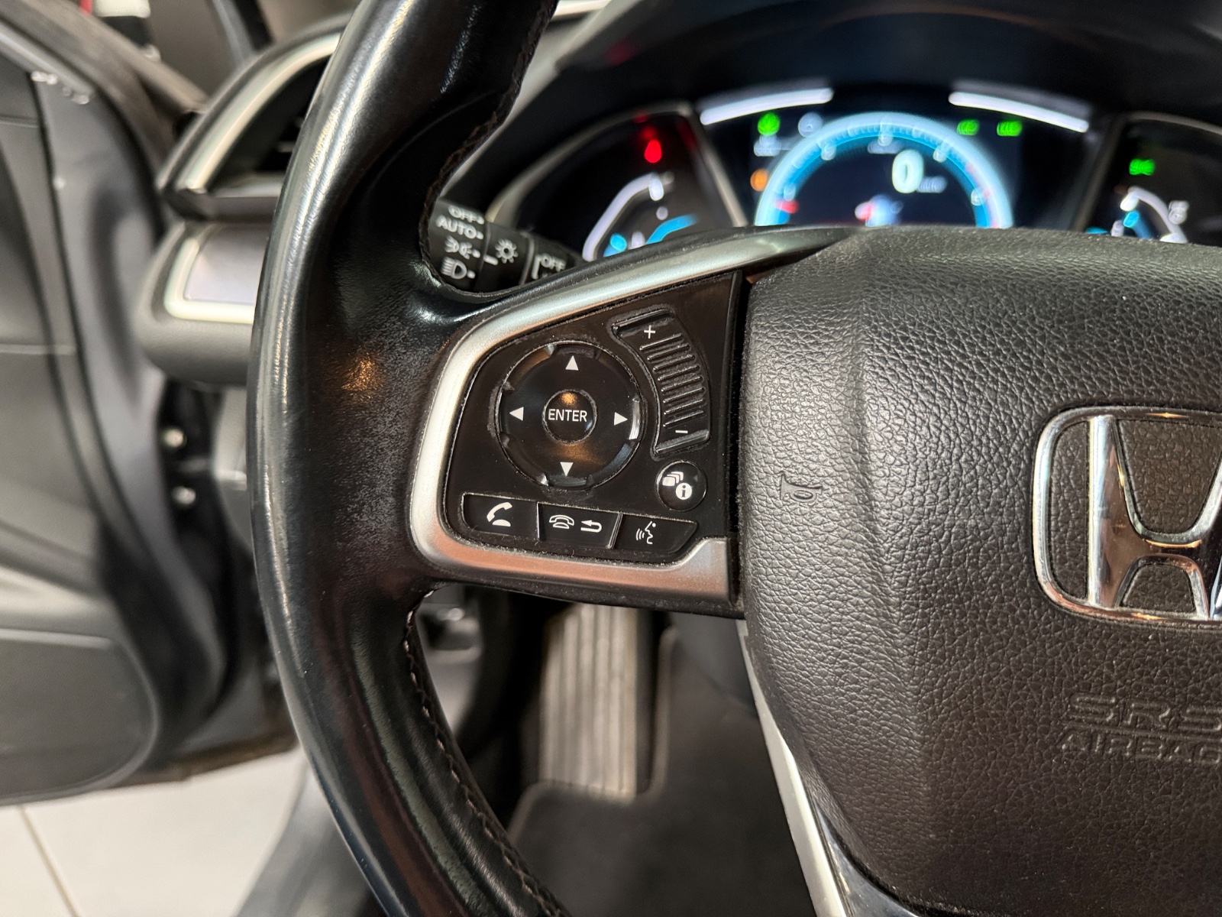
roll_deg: -0.4
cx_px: 611
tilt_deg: -27.7
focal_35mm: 24
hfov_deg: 71.6
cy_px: 458
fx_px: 847
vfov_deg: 56.8
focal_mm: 6.76
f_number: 1.78
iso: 640
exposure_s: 1/33
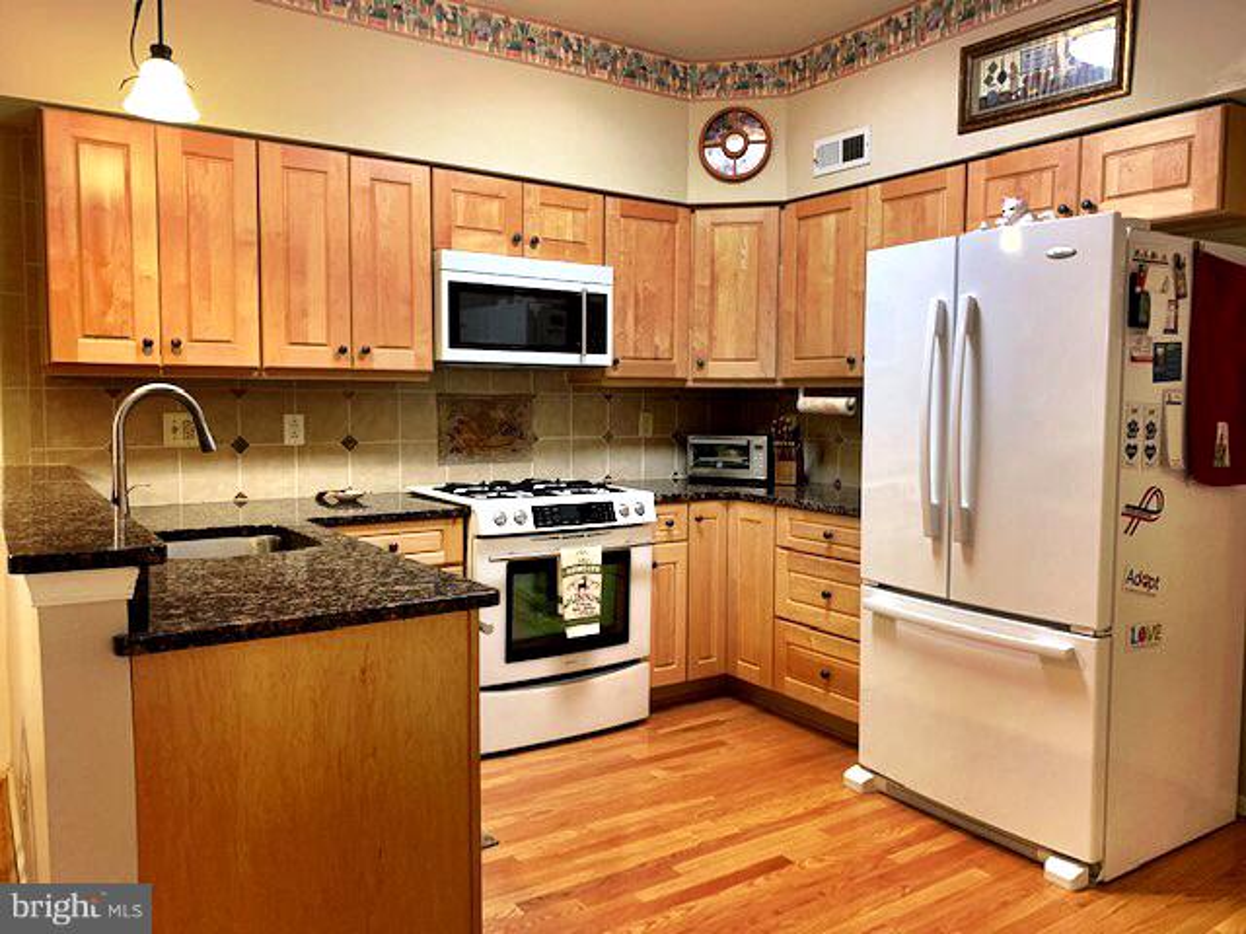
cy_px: 467
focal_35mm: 26
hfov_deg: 67.3
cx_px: 623
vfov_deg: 53.1
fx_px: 936
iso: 250
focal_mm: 4.25
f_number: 1.8
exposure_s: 1/60
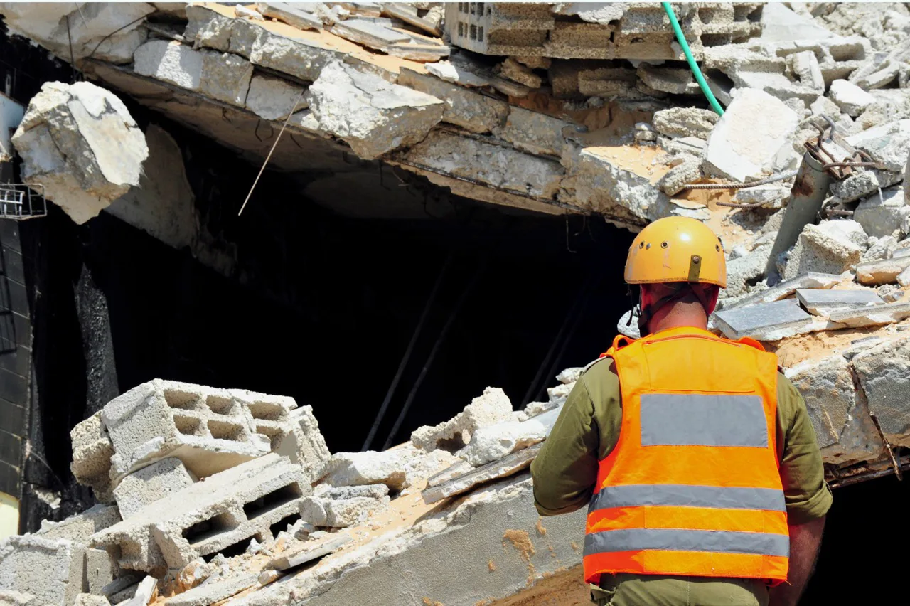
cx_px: 455
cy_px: 303
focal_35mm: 200
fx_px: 5053
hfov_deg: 10.3
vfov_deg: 6.9
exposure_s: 1/640
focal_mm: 200
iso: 800
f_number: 13
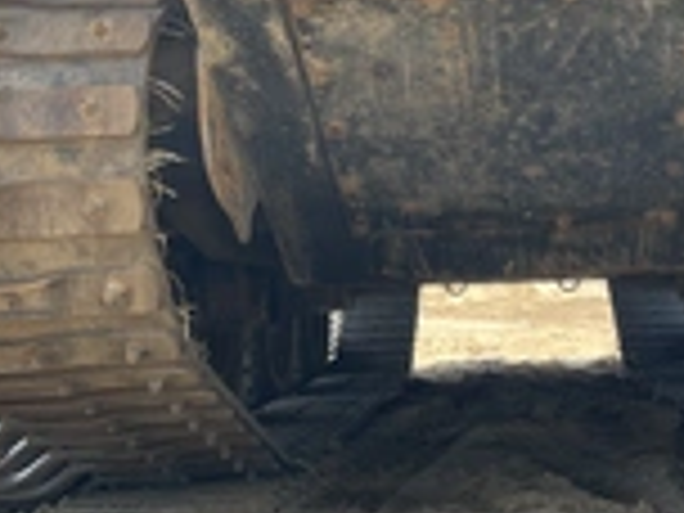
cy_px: 184
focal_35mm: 66
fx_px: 1304
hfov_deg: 29.3
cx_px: 396
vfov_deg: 22.2
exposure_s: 1/348
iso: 32
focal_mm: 5.1
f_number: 1.6
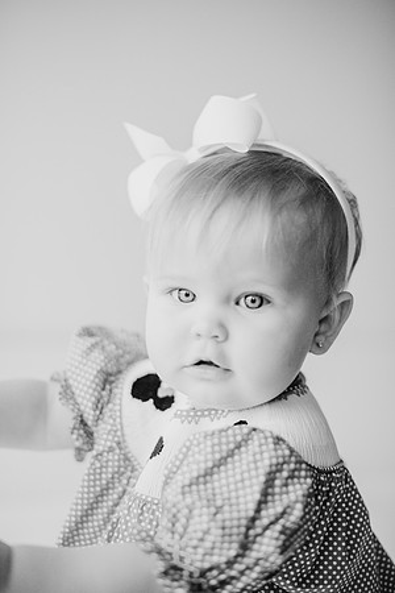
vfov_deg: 39.6
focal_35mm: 50
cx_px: 198
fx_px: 823
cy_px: 296
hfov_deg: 27.0
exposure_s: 1/800
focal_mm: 50
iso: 1000
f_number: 2
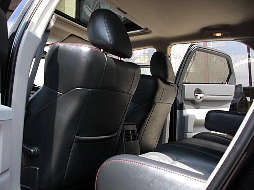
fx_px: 264
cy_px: 95
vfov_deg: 39.7
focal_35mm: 36
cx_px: 127
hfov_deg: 51.4
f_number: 2.8
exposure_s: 1/125
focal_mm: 6.3
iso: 50
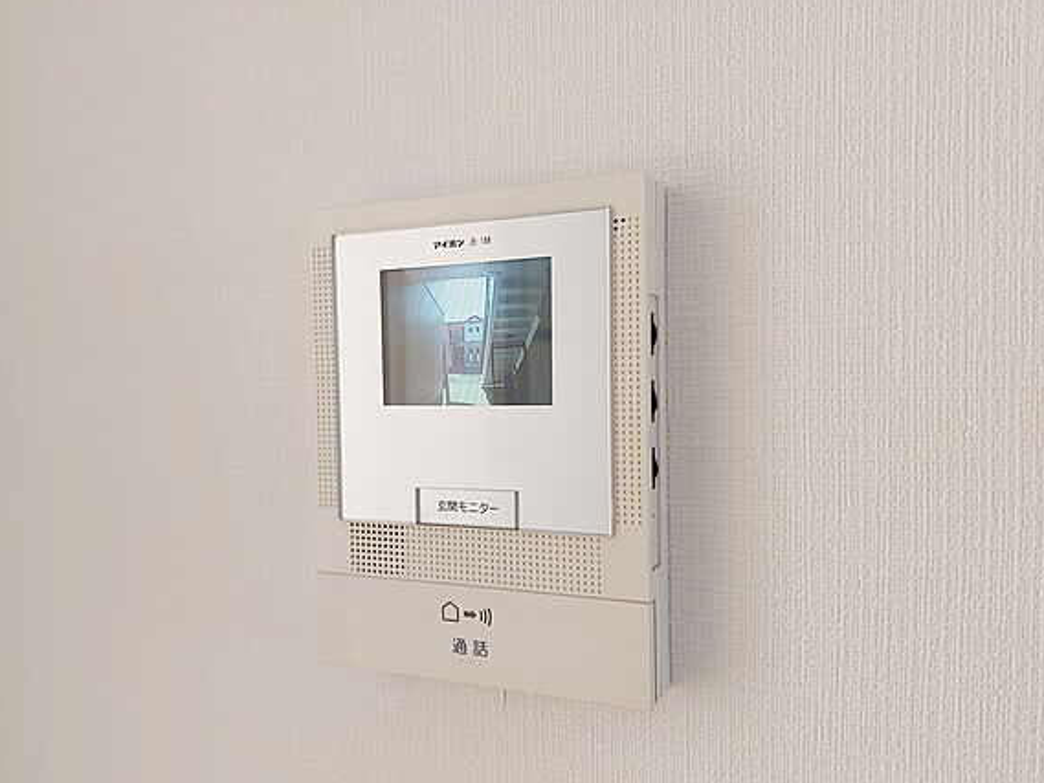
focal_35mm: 27
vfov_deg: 51.3
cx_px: 494
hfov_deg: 65.3
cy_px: 433
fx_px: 814
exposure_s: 1/30
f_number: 1.8
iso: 32
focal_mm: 5.23
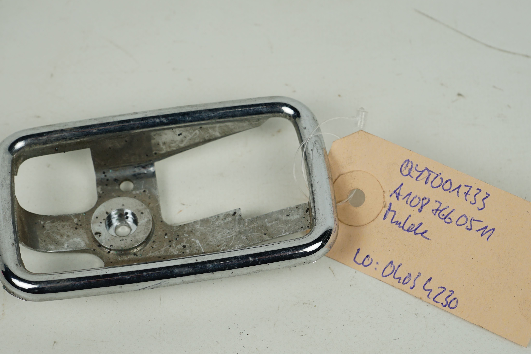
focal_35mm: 95
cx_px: 289
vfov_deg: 14.4
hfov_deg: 21.5
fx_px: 1401
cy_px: 223
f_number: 9
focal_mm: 65
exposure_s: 1/200
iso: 200
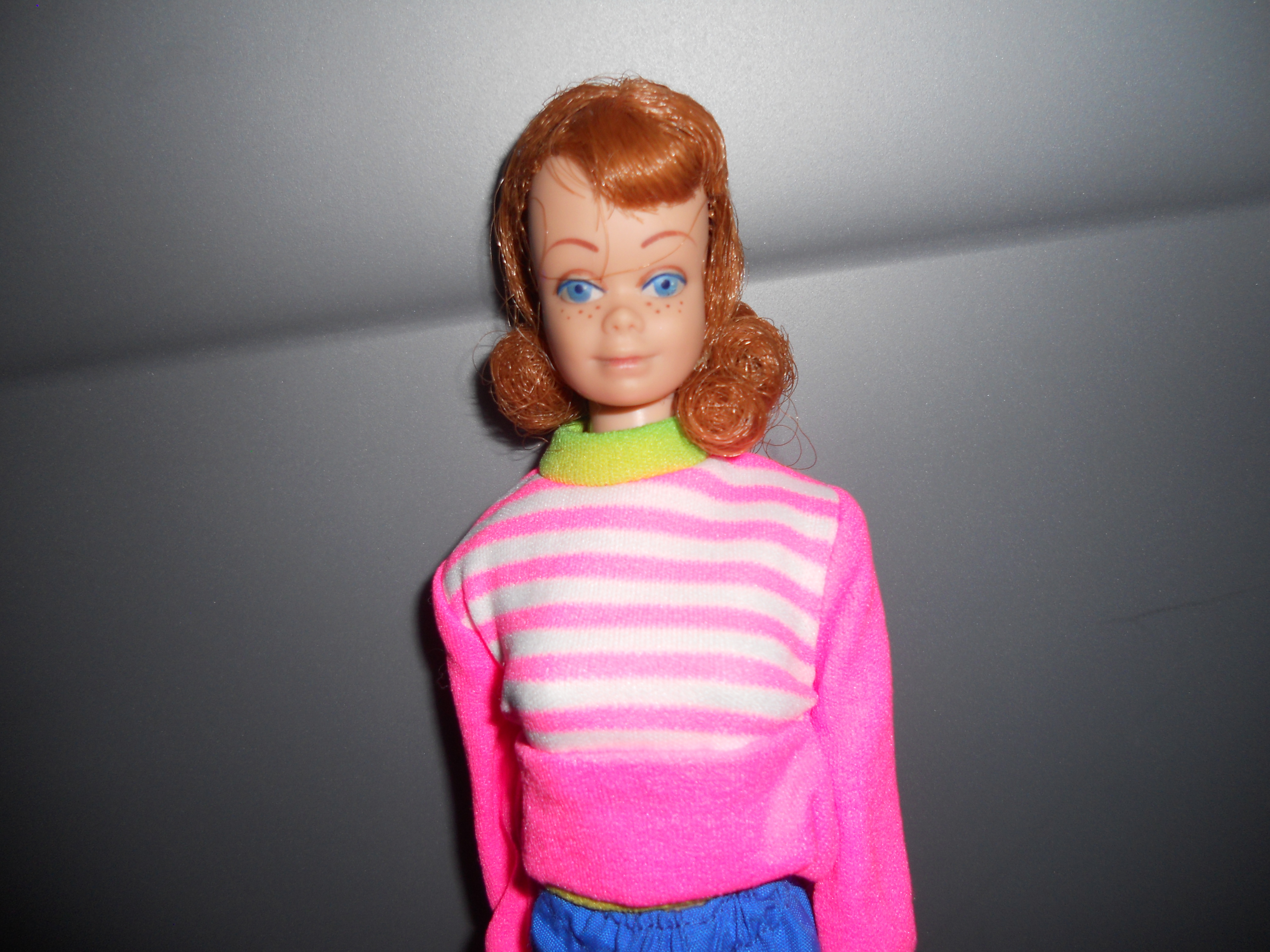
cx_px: 635
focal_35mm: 27
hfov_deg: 65.3
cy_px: 476
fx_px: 991
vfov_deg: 51.4
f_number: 8
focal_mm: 4.9
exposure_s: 1/25
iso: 80
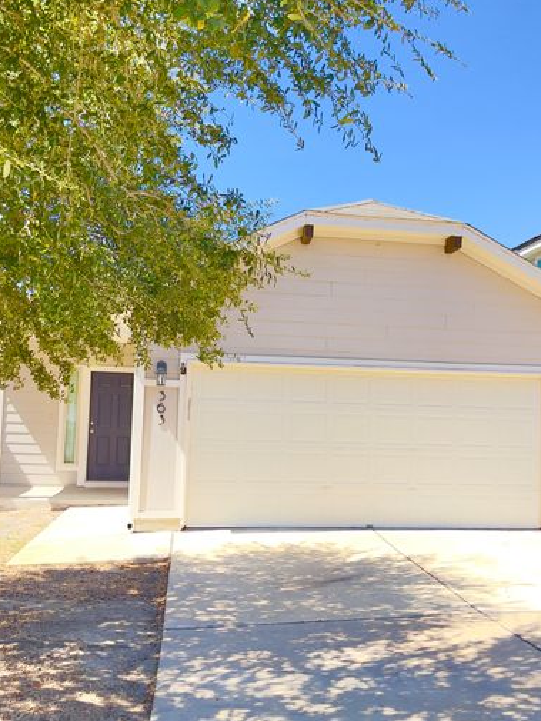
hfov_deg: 42.9
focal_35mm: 33
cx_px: 284
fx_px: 687
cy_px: 355
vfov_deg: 55.3
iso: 32
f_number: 1.6
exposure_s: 1/569
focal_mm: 5.1
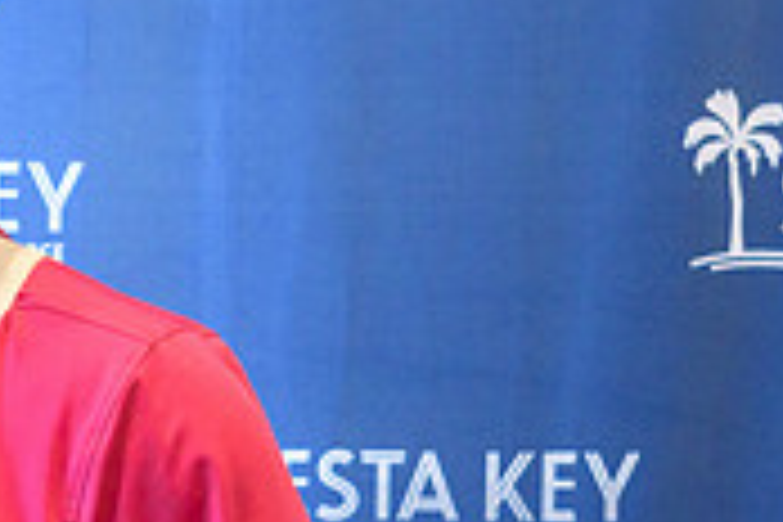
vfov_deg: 8.0
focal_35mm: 170
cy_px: 533
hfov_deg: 11.7
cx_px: -274
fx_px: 3697
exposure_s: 1/60
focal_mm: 34
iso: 560
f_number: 4.5
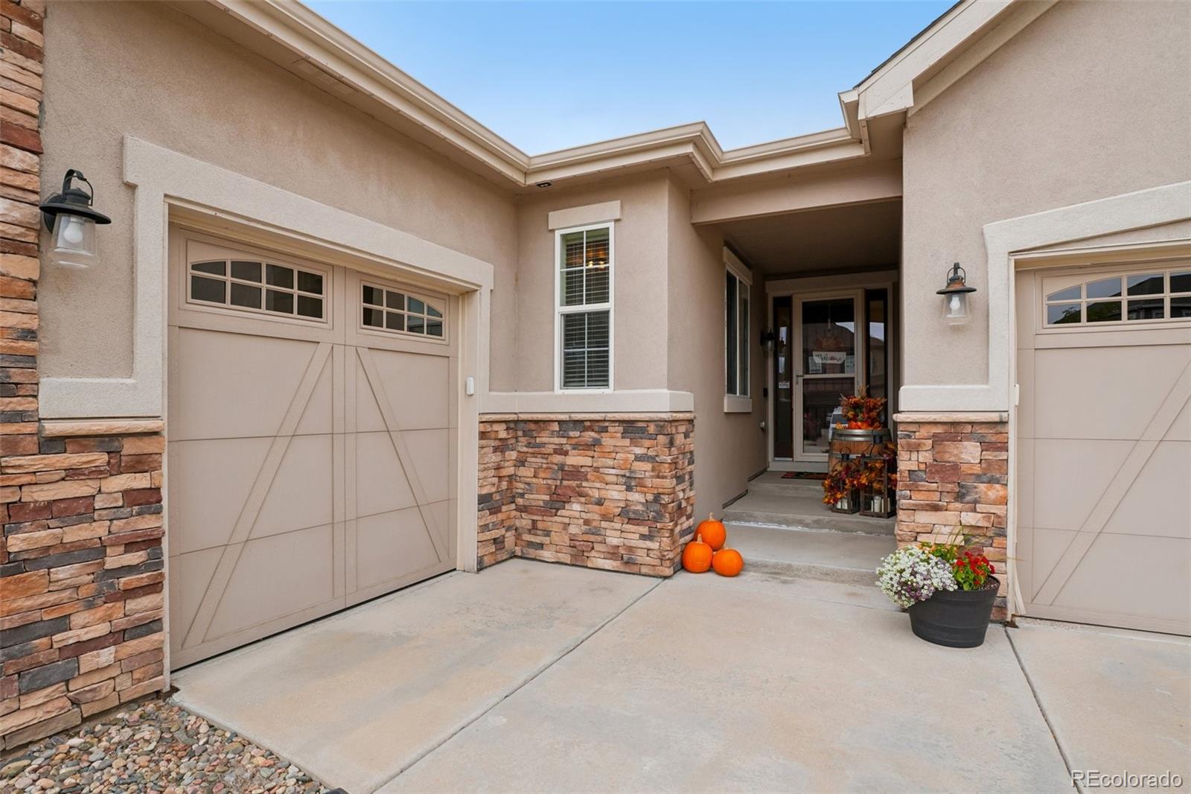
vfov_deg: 72.0
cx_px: 596
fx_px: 546
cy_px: 397
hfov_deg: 95.0
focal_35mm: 16
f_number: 8
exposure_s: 1/60
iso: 100
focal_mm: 11
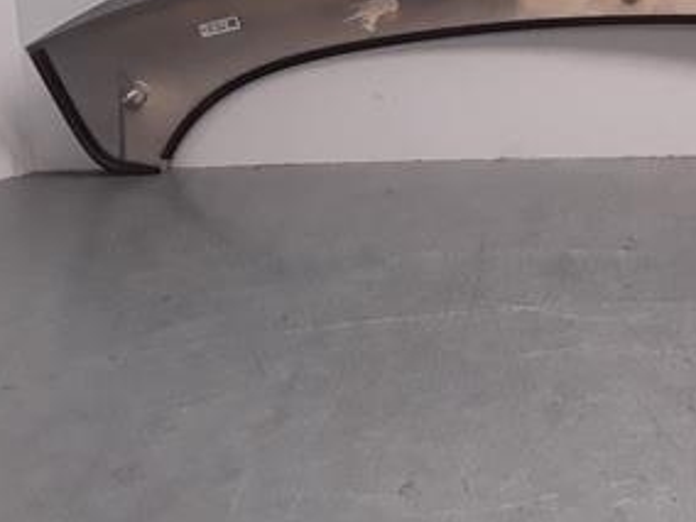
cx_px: 716
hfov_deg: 28.6
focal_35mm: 63
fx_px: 1267
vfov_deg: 22.5
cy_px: 17
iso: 100
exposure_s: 1/194
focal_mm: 2.91
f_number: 1.9
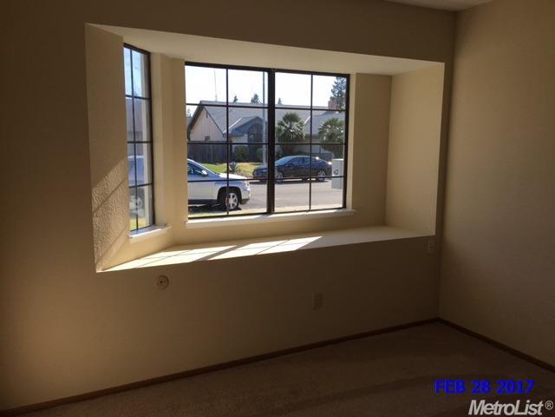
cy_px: 208
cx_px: 278
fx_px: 465
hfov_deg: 61.7
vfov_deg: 48.2
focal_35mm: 29
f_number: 2.2
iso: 25
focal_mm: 4.15
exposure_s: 1/534
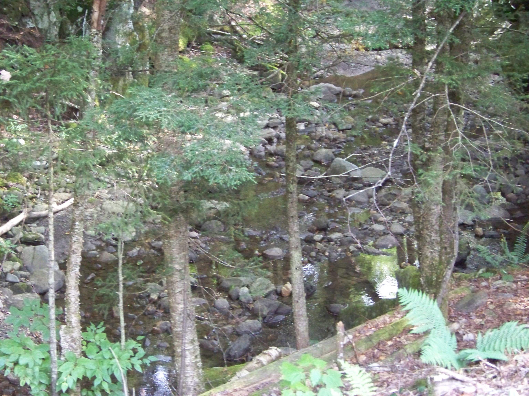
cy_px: 198
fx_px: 1467
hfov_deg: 20.4
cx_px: 264
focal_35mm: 96
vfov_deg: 15.4
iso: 526
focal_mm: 16.2
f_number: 3.2
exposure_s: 1/40
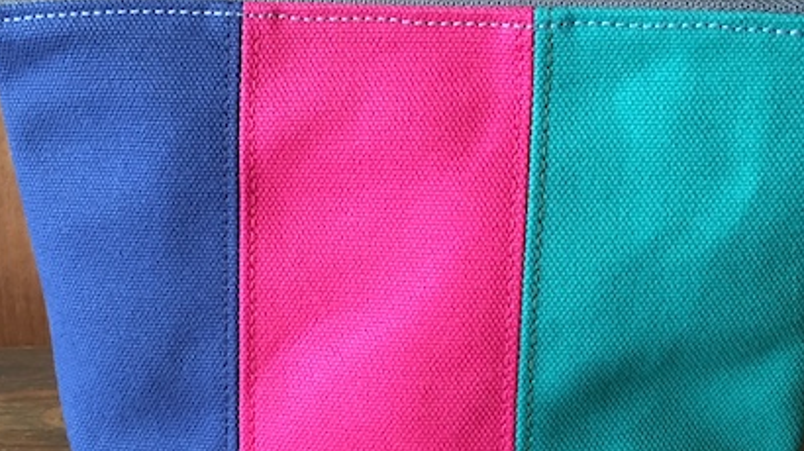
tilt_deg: -15.8
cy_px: 250
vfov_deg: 22.2
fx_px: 1150
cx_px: 408
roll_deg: -0.5
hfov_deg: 38.5
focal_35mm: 54
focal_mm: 4.15
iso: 160
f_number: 2.2
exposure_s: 1/30
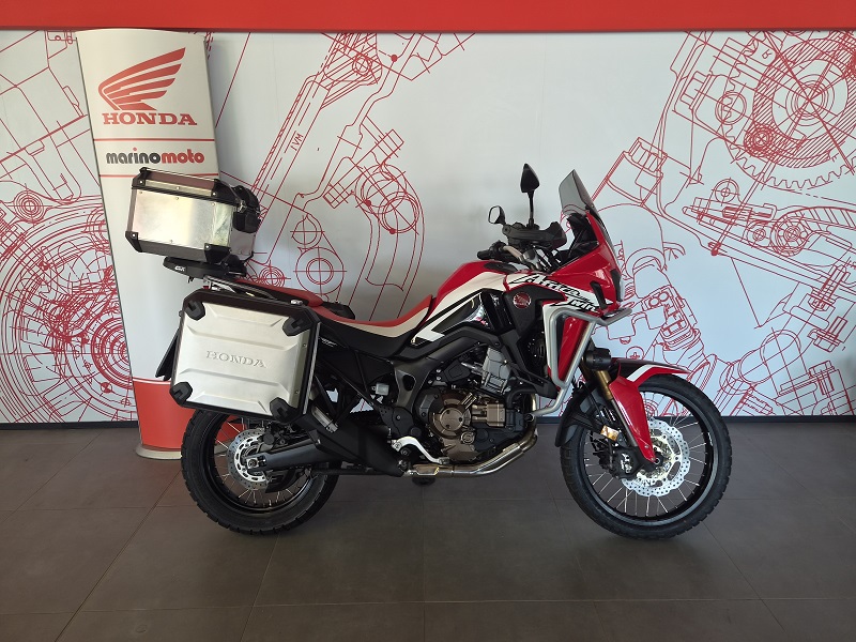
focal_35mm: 23
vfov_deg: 58.9
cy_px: 321
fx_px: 569
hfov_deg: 73.9
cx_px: 428
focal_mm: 5.4
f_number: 1.8
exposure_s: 1/100
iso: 200
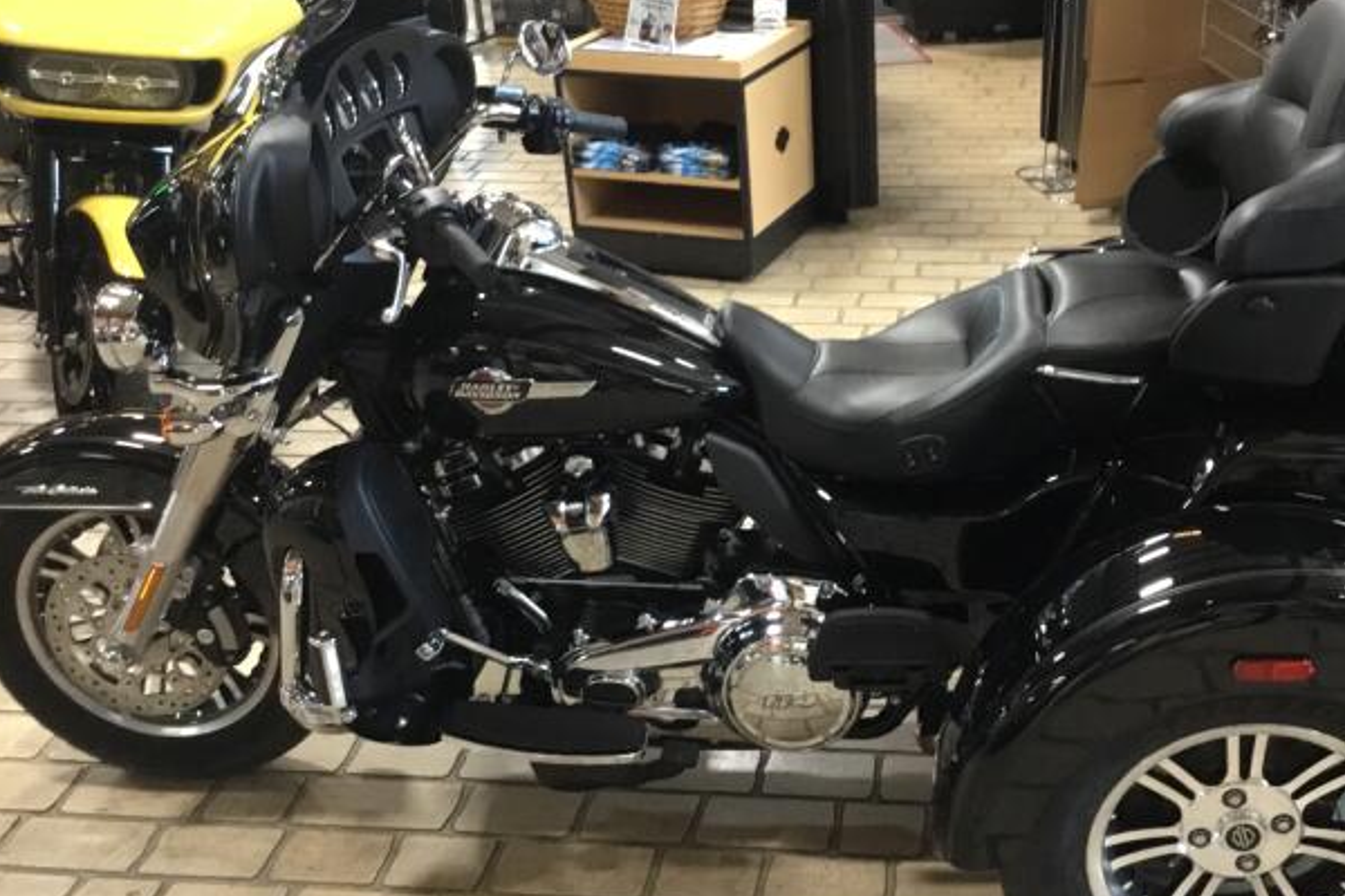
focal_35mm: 43
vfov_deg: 31.1
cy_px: 517
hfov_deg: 45.0
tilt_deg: -25.6
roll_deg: +0.9
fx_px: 1606
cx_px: 861
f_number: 2.4
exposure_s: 1/24
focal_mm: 3.3
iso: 200
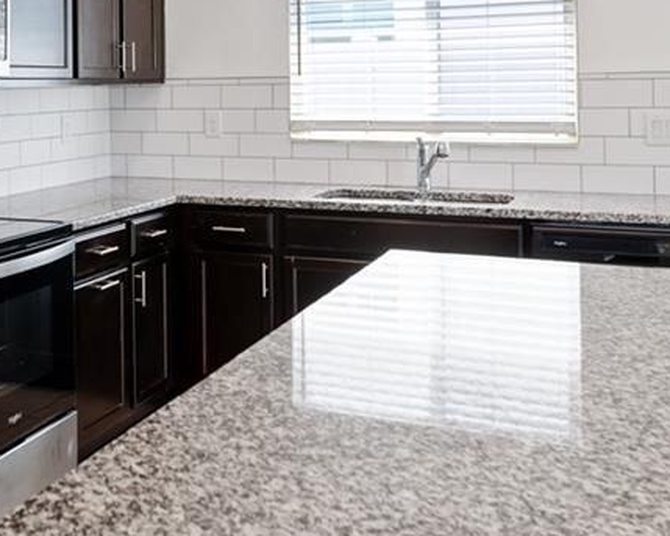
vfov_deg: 29.0
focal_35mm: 49
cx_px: 91
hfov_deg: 36.1
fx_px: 971
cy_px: 11
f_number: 4
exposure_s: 1/20
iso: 320
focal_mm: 14
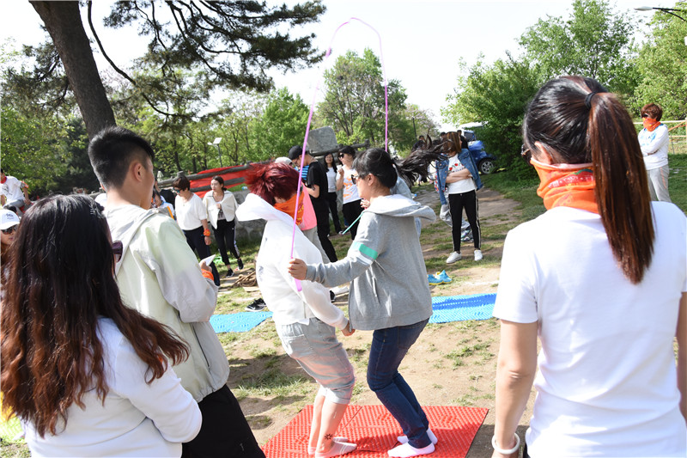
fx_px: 630
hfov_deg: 57.2
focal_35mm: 33
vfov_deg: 40.0
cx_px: 344
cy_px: 229
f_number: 6.3
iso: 640
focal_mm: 22
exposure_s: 1/1000
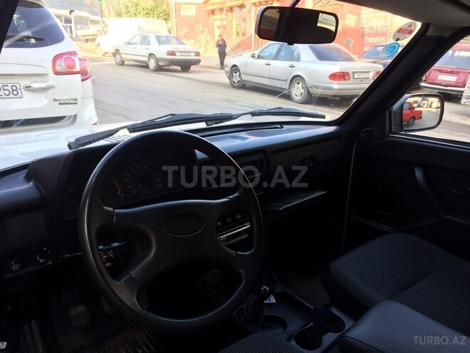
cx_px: 235
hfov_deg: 61.7
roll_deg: +0.5
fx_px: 394
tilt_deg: -17.1
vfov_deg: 48.2
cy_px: 176
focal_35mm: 29
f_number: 2.2
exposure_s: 1/100
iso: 32
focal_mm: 4.15
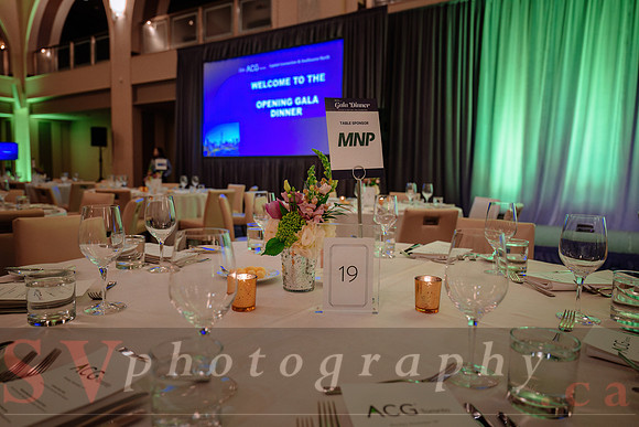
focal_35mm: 26
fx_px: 464
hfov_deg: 69.1
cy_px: 214
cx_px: 320
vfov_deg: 49.4
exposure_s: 1/40
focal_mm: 26
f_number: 3.5
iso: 800
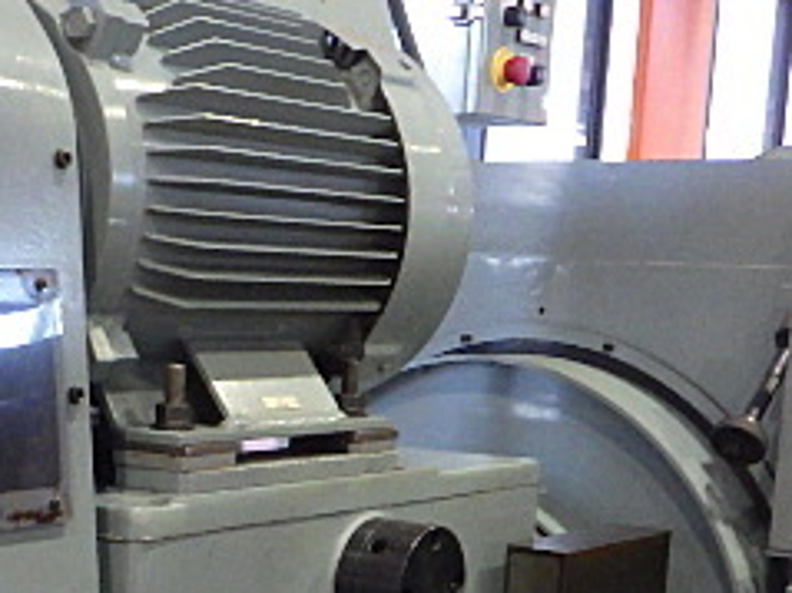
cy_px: 610
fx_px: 1715
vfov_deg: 19.0
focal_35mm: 75
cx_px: 202
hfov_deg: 25.7
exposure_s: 1/45
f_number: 3.5
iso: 1000
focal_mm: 5
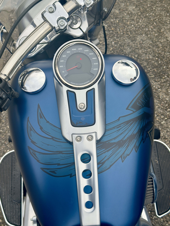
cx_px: 85
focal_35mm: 48
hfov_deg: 30.3
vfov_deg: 39.7
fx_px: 314
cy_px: 113
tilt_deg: -52.7
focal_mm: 6.76
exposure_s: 1/588
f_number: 1.78
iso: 64
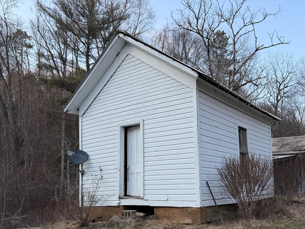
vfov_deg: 42.3
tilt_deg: +5.3
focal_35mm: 33
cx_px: 189
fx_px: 291
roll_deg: +0.4
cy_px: 156
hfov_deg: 54.8
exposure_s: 1/637
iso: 80
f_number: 1.78
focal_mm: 6.76
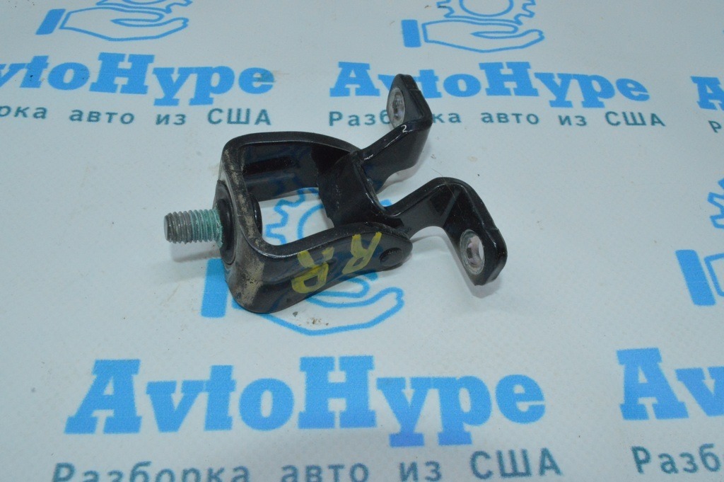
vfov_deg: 39.9
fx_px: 663
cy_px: 241
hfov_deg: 57.3
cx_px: 362
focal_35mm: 33
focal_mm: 22
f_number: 25
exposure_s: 1/60
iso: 4500
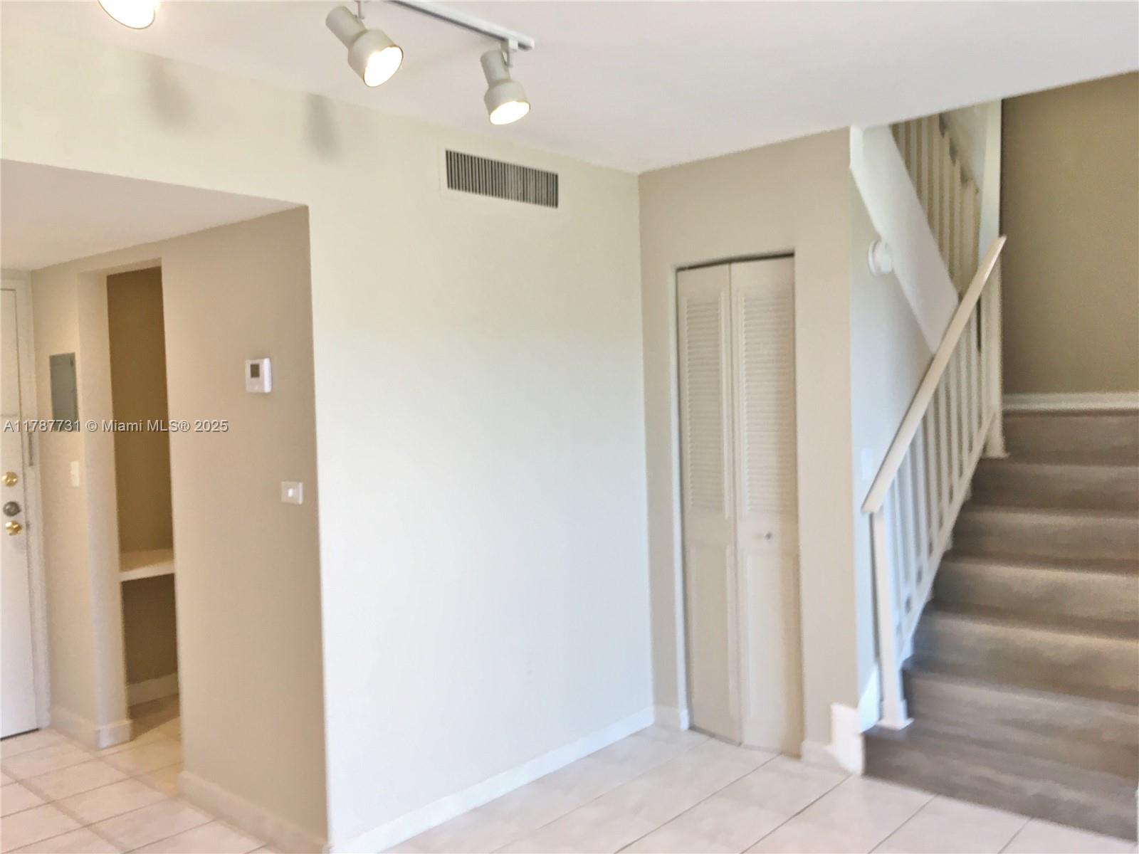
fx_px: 954
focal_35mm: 29
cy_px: 427
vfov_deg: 48.2
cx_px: 570
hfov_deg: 61.7
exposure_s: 1/30
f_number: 2.2
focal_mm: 4.15
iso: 50
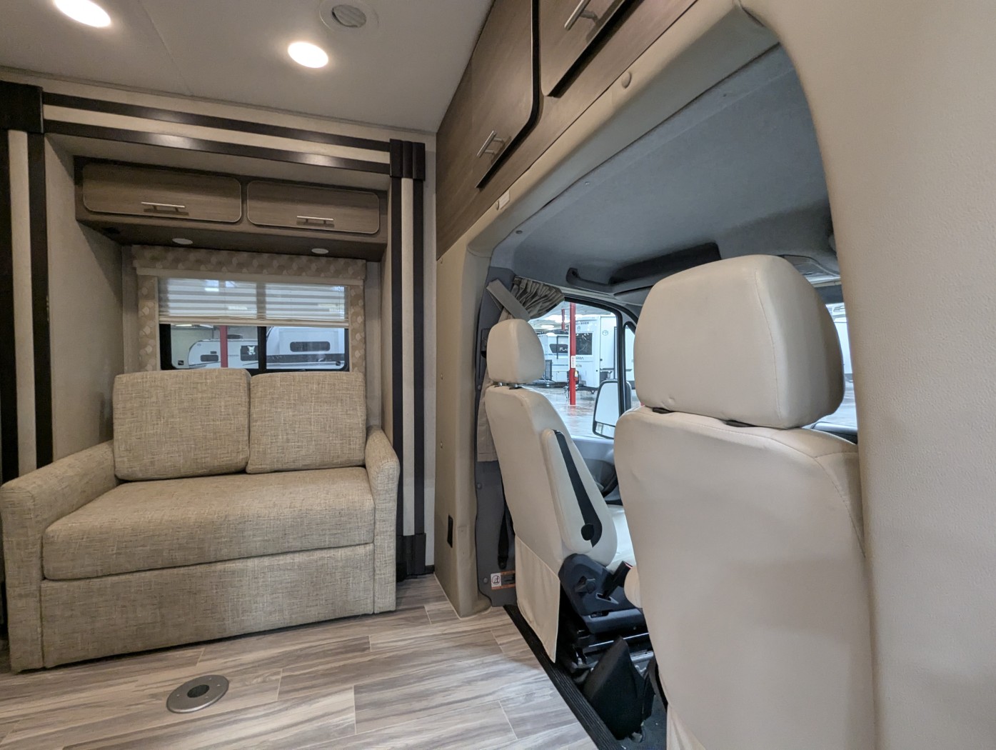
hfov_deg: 94.4
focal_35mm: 16
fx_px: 461
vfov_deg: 78.2
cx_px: 498
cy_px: 375
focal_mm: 2.35
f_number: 2.2
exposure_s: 1/58.1
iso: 268
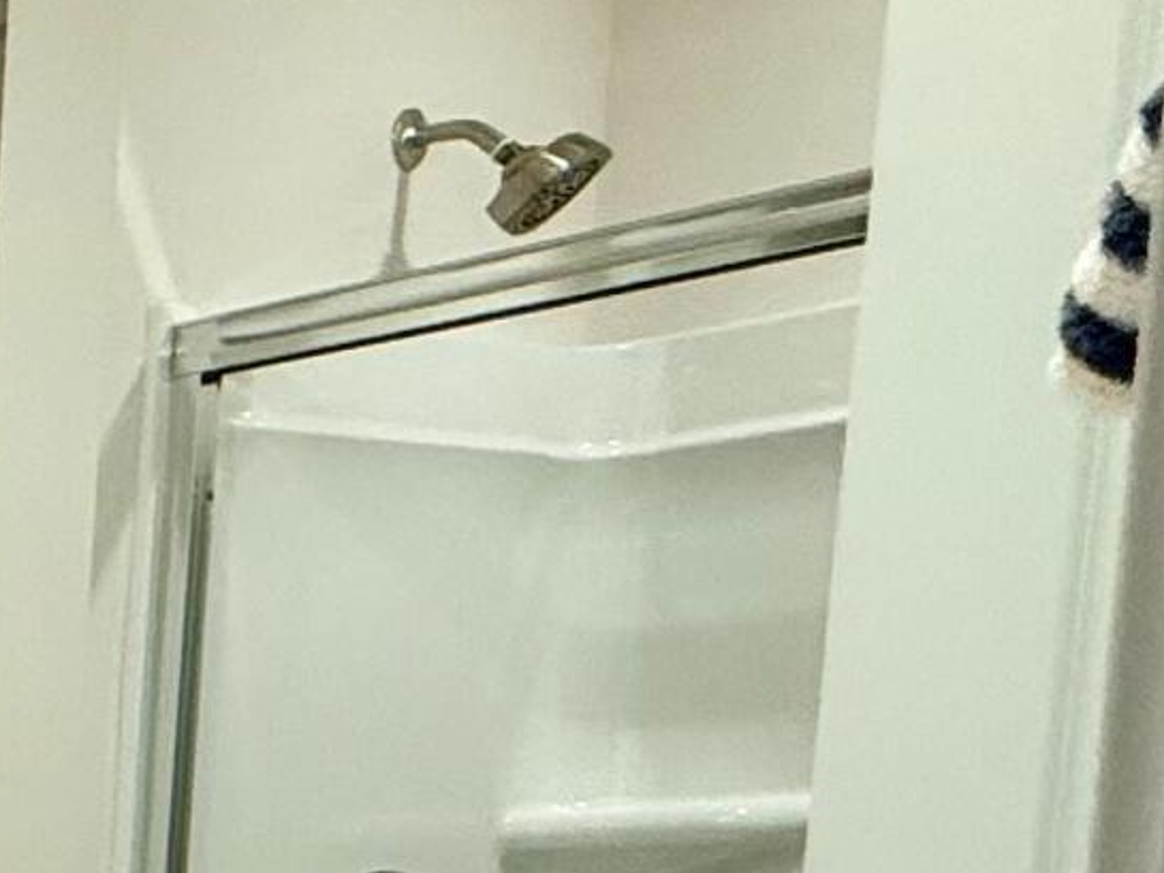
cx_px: -1570
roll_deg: +1.9
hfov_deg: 15.3
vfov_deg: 17.3
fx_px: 2590
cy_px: 1293
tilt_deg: -6.8
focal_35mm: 77
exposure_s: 1/120
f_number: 2.2
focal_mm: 2.22
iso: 125
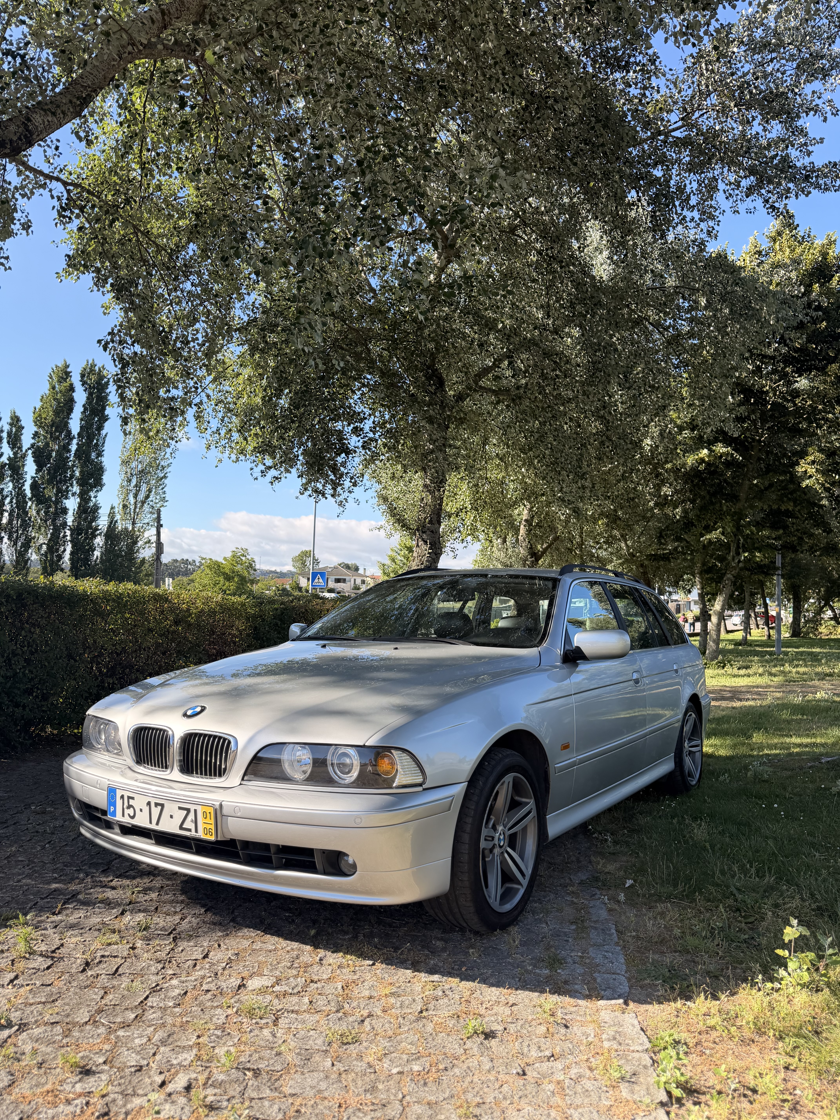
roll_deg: -2.2
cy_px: 560
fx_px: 777
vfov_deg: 71.6
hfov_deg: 56.8
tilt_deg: +2.8
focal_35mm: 24
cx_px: 420
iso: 100
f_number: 1.78
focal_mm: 6.76
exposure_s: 1/2000
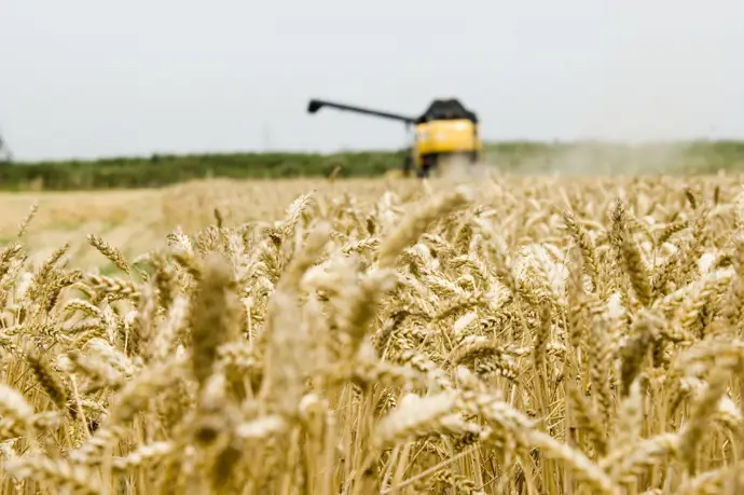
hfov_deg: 19.5
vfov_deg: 13.0
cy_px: 248
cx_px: 372
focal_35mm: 105
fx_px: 2168
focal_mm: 70
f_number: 10
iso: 200
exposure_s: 1/320
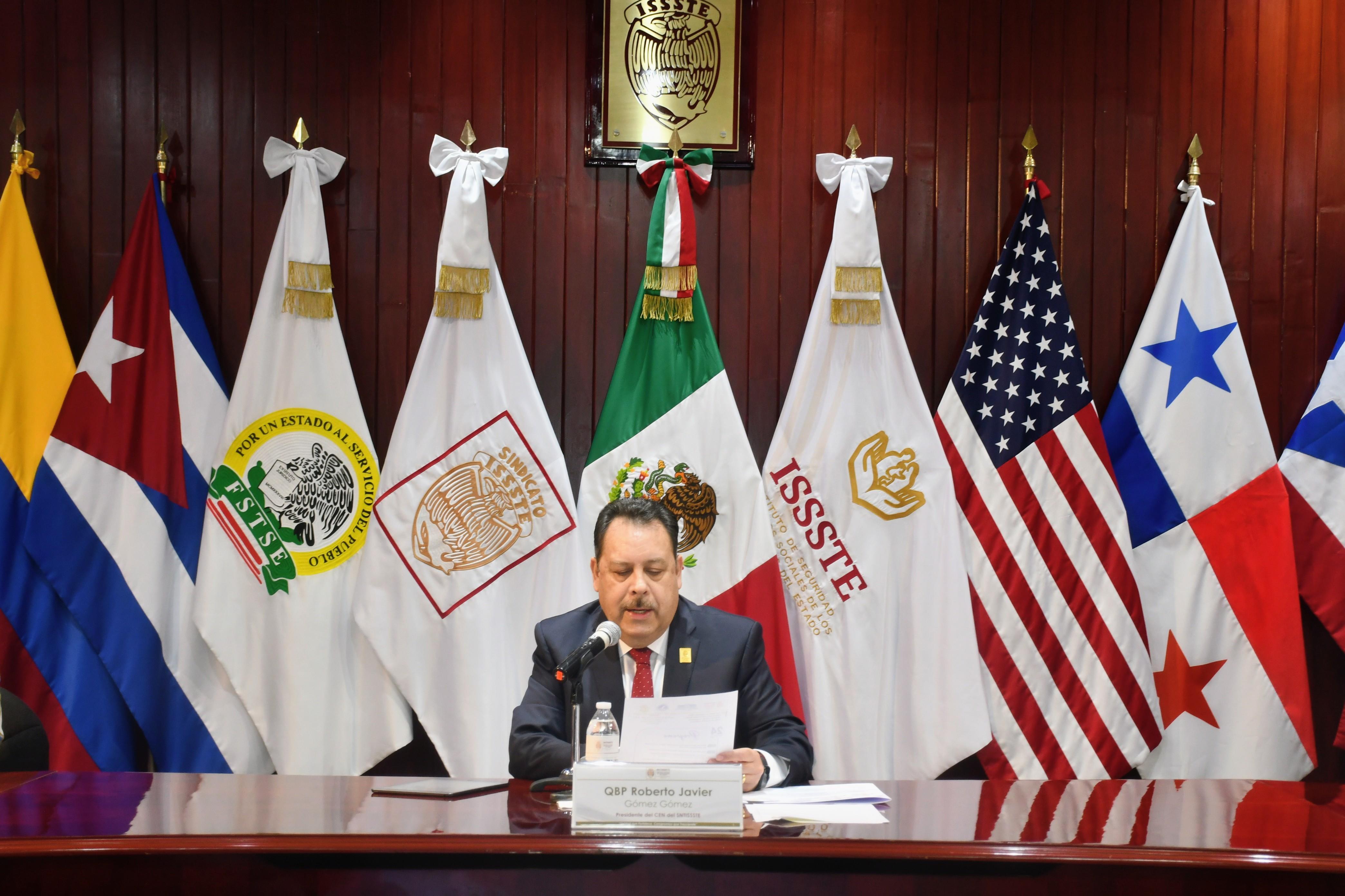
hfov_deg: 38.2
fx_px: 1943
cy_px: 448
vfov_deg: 26.0
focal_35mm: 52
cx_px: 672
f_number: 5
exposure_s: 1/50
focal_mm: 35
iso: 800
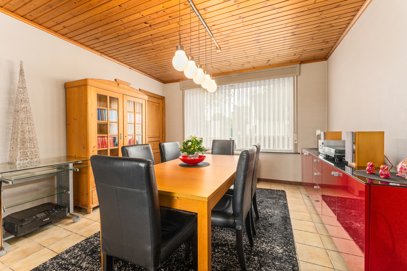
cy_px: 136
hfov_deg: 104.3
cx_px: 204
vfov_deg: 81.2
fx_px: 158
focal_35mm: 14
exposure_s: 1/5
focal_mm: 14
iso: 250
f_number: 11
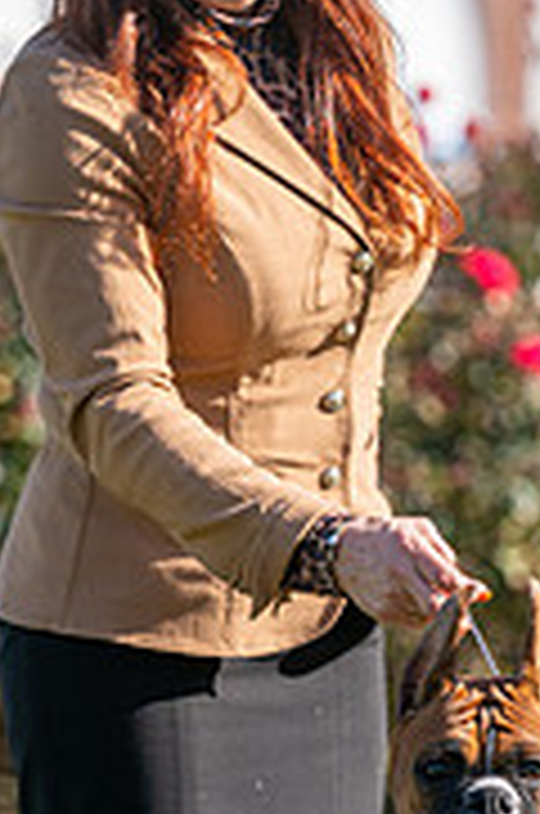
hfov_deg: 3.0
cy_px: 670
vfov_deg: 4.6
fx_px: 10186
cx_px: 414
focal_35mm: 451
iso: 100
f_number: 3.2
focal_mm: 181
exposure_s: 1/800
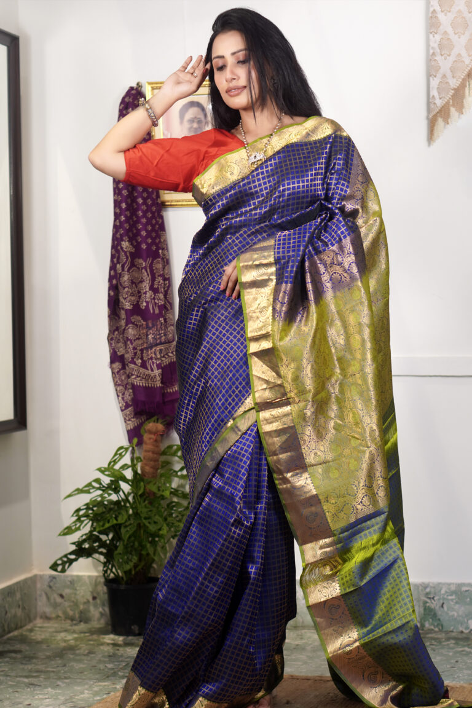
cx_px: 236
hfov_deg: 37.9
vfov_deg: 54.4
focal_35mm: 35
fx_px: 688
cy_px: 354
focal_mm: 35
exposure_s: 1/160
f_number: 8
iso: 100
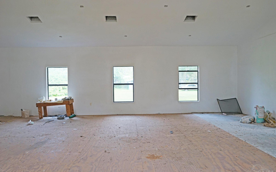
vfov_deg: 43.1
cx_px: 136
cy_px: 86
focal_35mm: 29
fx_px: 218
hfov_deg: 64.6
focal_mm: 28
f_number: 4
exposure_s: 1/160
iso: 500
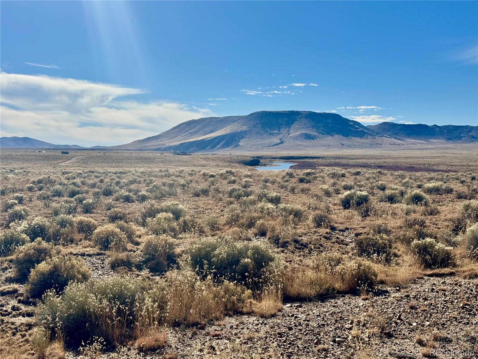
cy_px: 180
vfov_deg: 30.3
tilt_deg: -3.4
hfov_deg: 39.7
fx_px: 663
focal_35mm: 48
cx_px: 239
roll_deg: -0.8
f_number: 1.78
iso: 64
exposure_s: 1/10526
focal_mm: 6.76
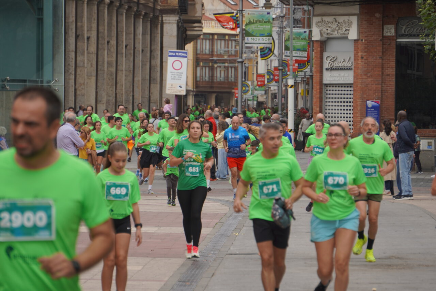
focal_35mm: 315
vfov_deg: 4.4
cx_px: 218
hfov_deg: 6.5
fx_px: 3814
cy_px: 146
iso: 100
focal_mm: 210
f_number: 7.1
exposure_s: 1/160
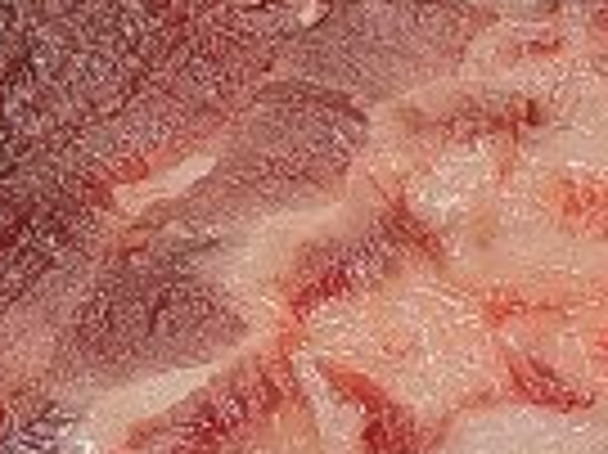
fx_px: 2387
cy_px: 256
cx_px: 581
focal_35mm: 136
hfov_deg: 14.3
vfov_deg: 10.9
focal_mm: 5.52
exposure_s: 1/100
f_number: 1.9
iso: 1206
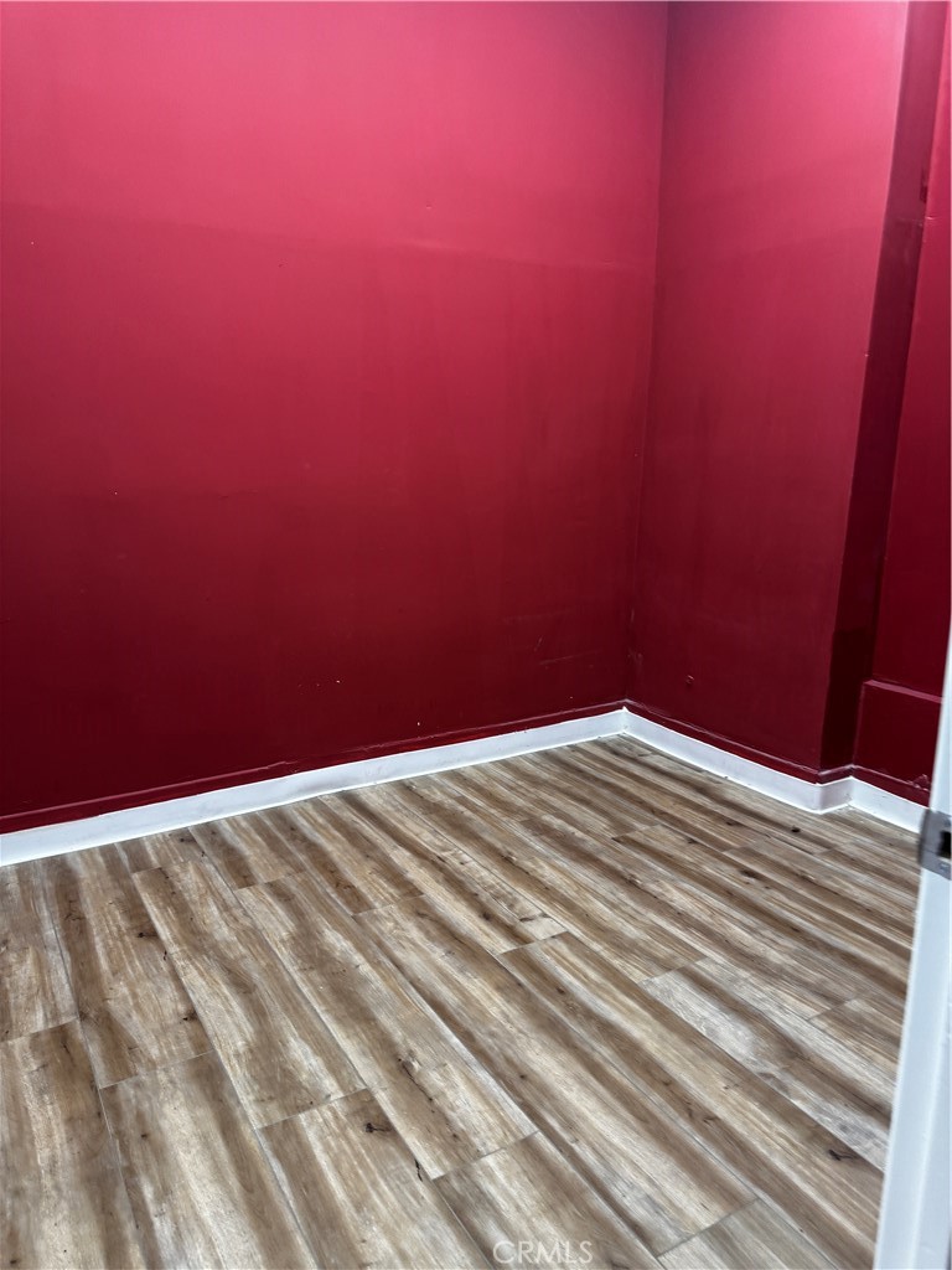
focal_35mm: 24
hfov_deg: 56.8
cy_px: 635
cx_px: 476
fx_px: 880
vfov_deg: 71.6
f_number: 1.78
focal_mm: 6.76
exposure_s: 1/60
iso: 160
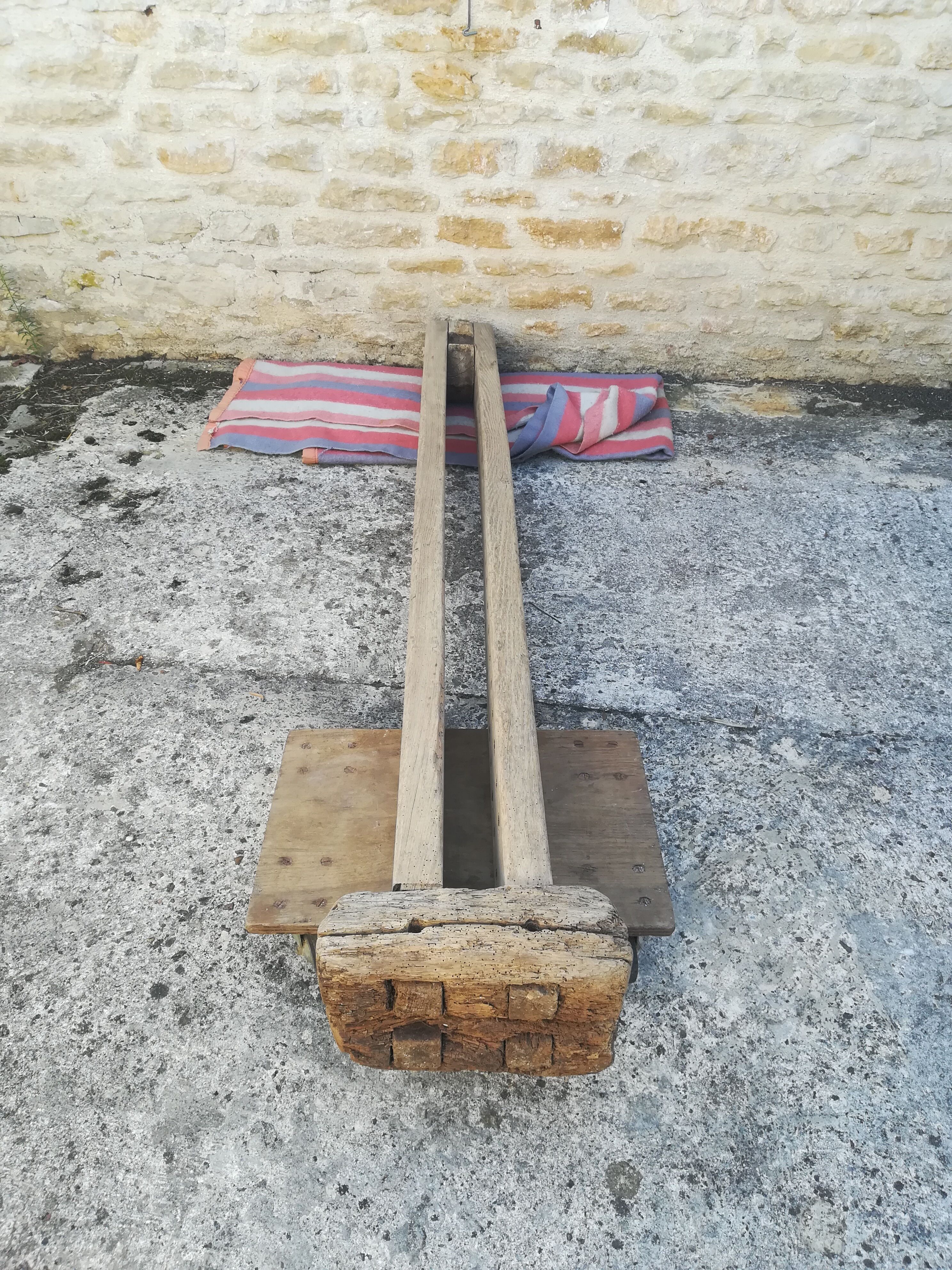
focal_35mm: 26
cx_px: 476
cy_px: 635
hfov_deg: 53.1
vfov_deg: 67.3
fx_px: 953
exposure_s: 1/100
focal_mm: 3.83
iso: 64
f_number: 2.2
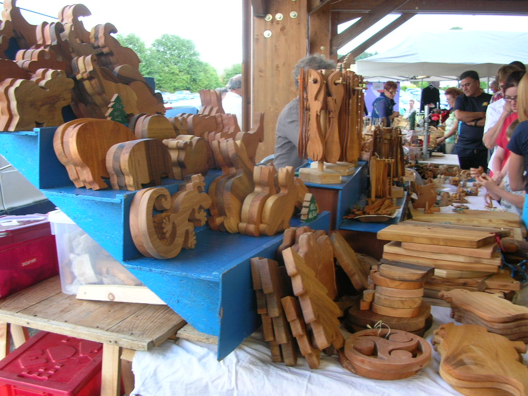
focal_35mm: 35
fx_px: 534
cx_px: 264
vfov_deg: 40.7
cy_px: 198
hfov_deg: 52.6
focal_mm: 5.8
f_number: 2.8
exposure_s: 1/32
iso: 50
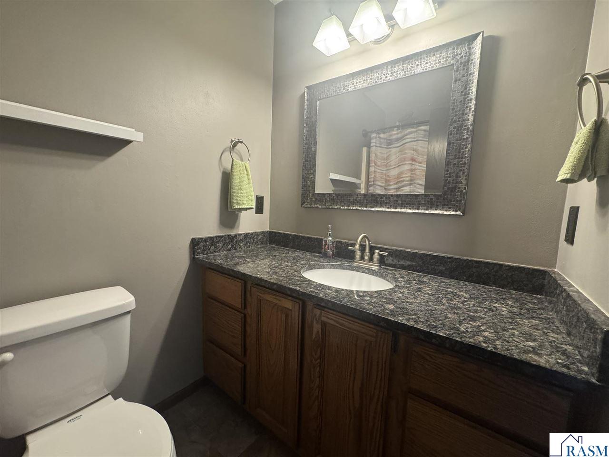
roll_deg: -1.5
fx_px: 246
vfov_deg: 85.7
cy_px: 228
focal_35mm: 14
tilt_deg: -6.4
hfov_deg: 102.1
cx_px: 304
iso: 320
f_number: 2.2
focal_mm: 2.22
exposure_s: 1/60
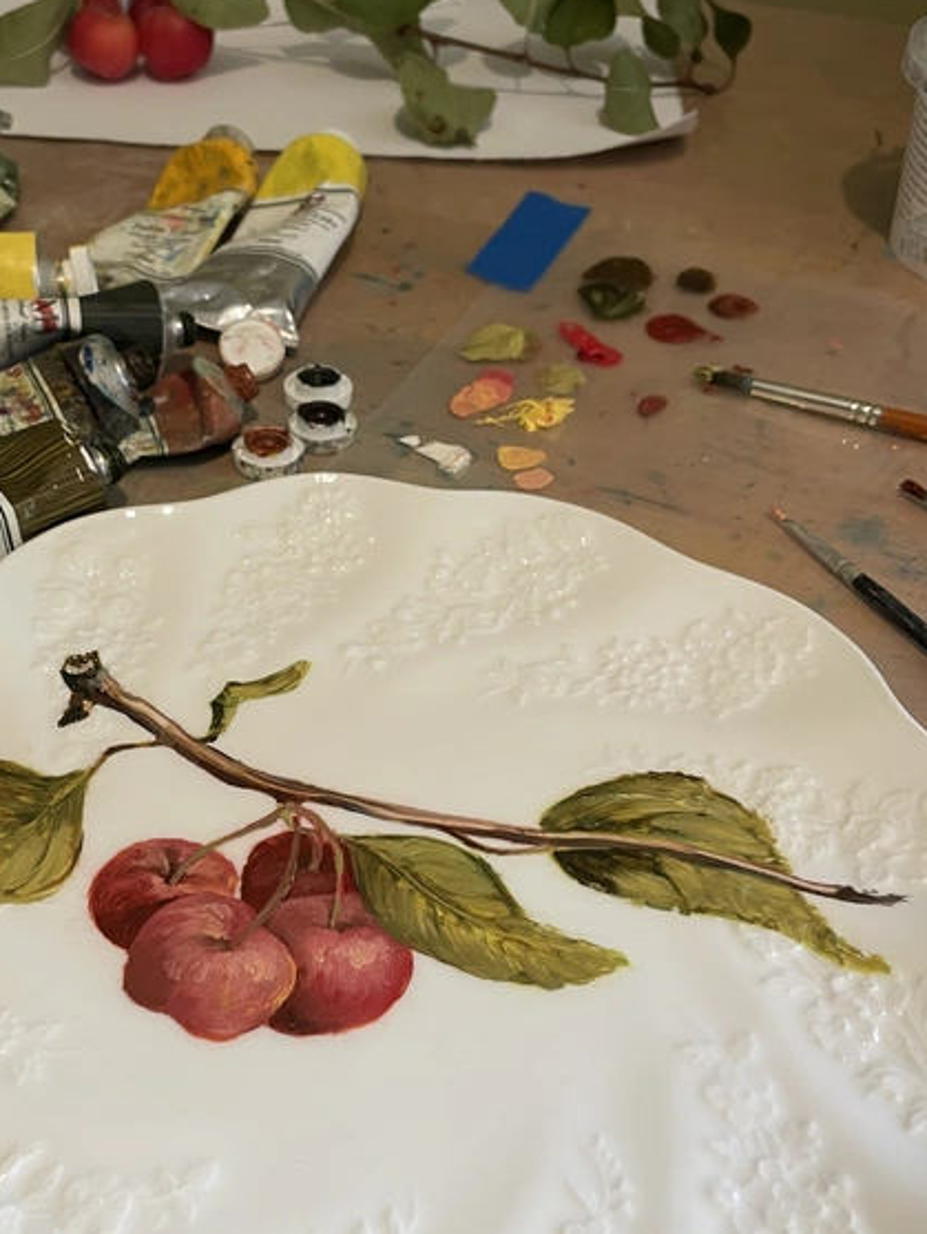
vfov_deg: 45.7
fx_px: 1463
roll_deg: -0.7
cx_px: 299
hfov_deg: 34.8
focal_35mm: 41
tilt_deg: -37.8
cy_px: 555
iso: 64
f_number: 1.6
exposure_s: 1/50
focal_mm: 4.2
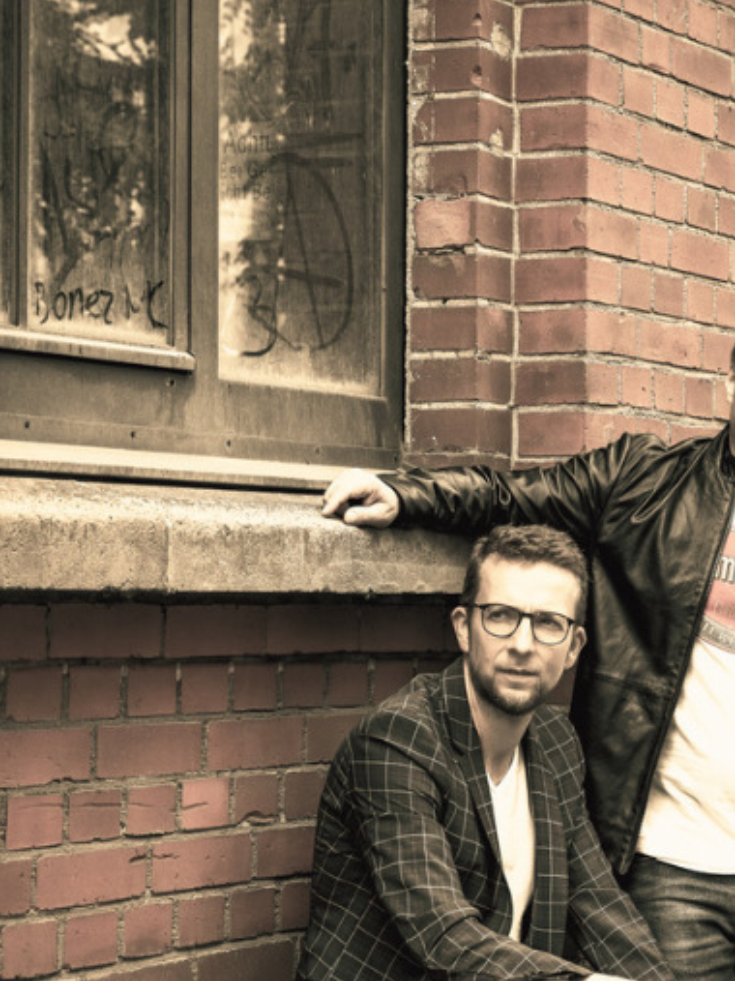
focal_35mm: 98
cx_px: 509
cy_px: 668
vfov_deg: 20.0
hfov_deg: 15.0
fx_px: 2776
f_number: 6.4
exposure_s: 1/500
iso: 800
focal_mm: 58.6
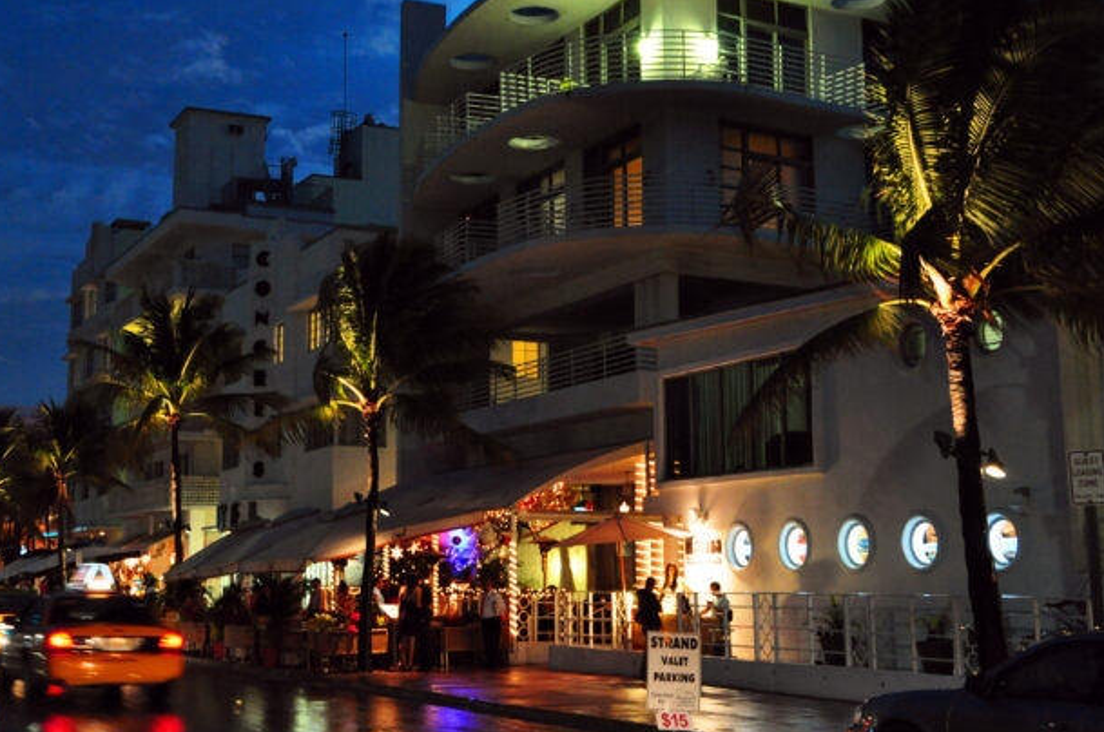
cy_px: 299
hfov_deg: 37.3
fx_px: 1623
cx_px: 413
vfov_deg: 25.4
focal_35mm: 53
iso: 2000
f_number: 5.6
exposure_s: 1/10
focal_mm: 28
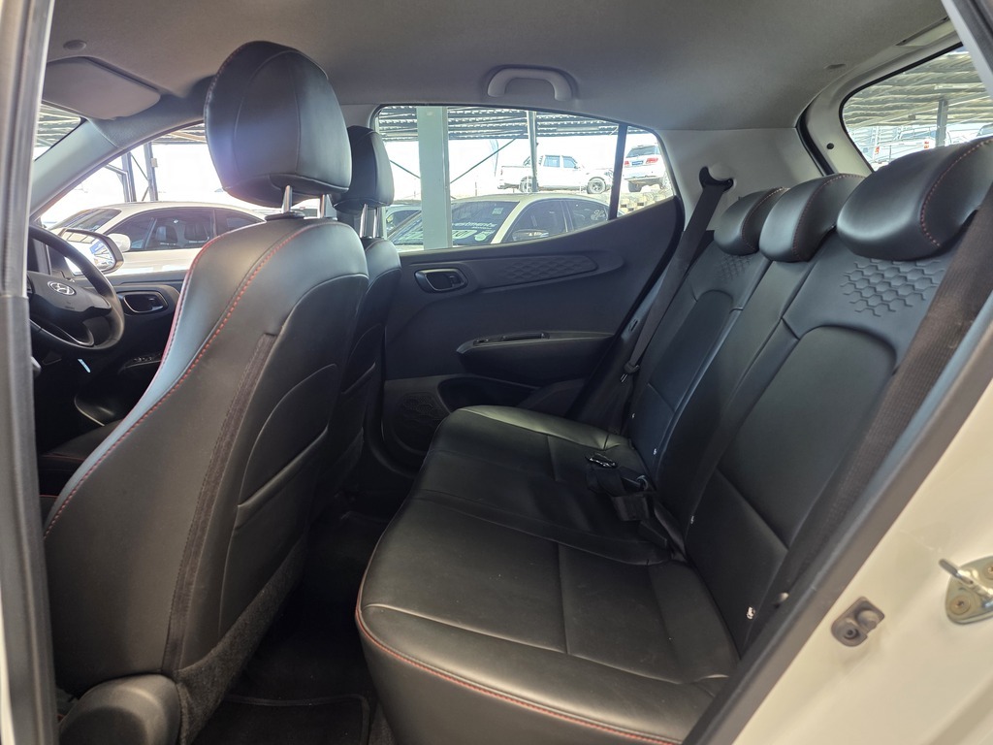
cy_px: 372
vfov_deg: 58.9
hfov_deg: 73.9
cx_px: 496
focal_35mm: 23
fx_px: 660
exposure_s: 1/100
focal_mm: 6.25
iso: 250
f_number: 1.7
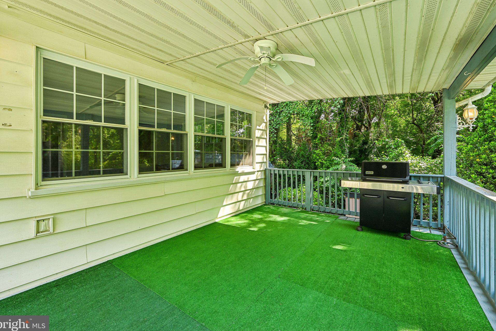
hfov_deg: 100.3
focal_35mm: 15
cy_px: 157
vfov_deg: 77.3
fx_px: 207
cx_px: 257
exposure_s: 1/25
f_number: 8
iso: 100
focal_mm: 14
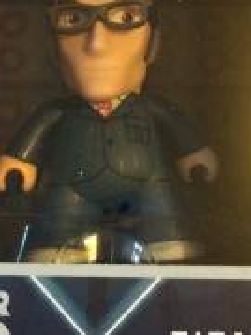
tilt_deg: -74.5
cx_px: 103
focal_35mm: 69
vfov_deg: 26.8
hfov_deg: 21.3
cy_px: 7
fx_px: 668
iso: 320
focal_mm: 4.15
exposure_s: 1/20
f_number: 2.2
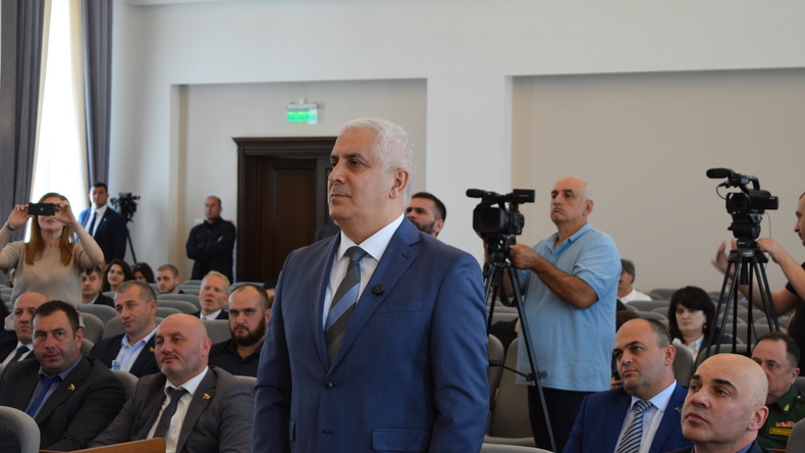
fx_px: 1868
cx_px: 407
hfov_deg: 24.3
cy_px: 227
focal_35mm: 88
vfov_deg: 13.8
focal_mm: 55
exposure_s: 1/60
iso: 1400
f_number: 5.6
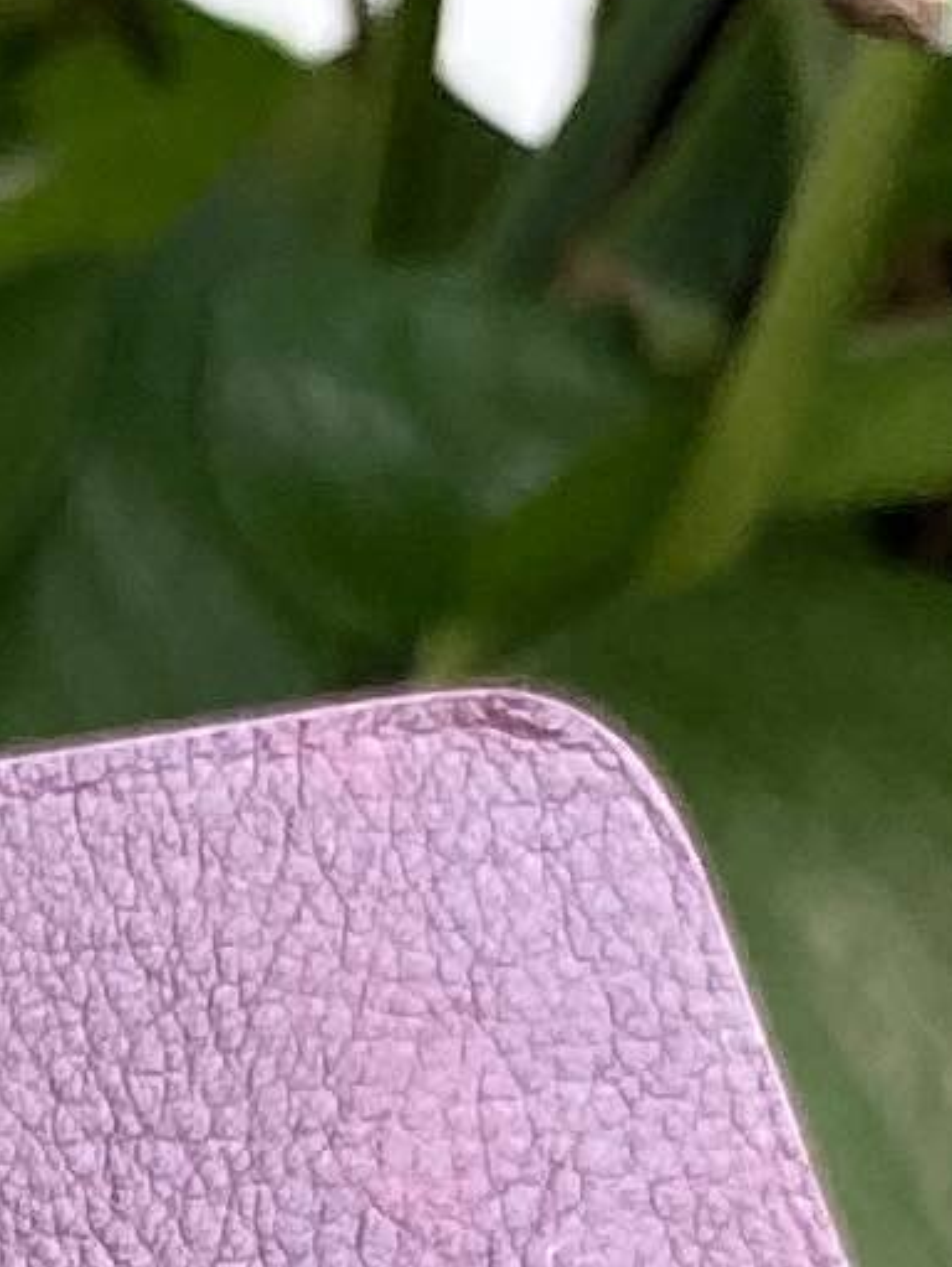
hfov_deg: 7.0
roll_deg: +6.4
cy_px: 4046
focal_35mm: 205
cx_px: -897
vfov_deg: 8.0
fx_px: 7508
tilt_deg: -19.2
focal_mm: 4.25
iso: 80
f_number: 1.8
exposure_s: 1/121
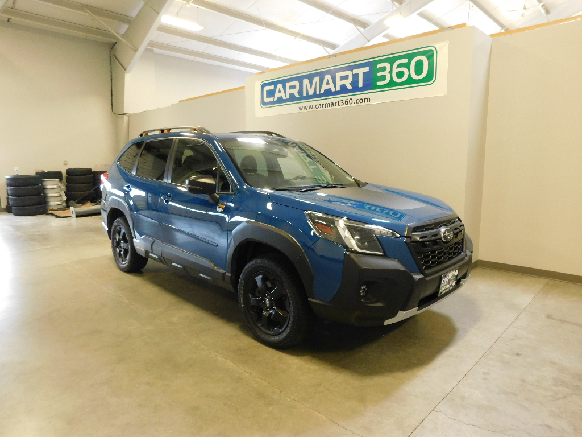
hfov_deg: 73.9
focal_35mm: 23
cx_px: 291
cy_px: 218
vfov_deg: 58.9
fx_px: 387
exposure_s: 1/20
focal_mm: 4
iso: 400
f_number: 3
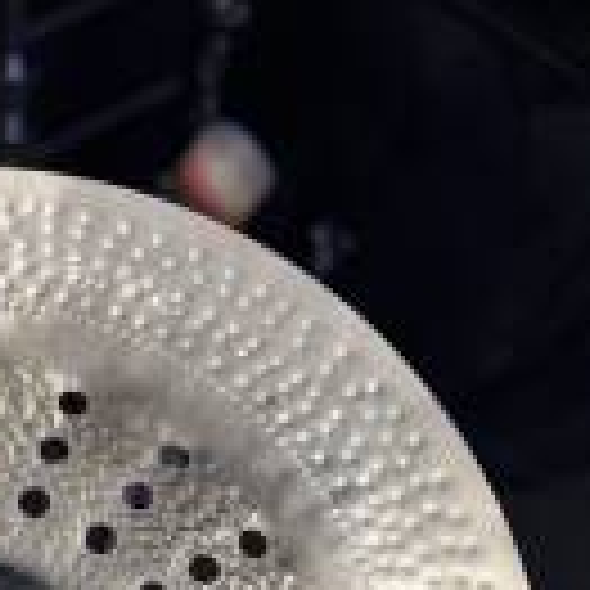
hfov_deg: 23.4
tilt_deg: -61.6
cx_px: -36
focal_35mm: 70
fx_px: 1350
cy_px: 752
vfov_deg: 22.3
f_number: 1.6
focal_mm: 5.96
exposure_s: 1/168
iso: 32
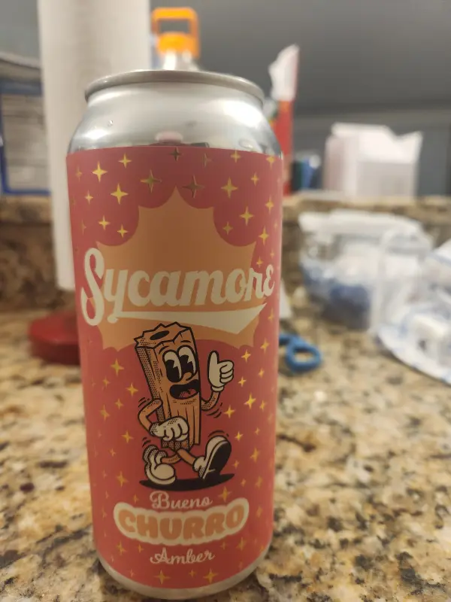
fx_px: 400
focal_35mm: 23
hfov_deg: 58.9
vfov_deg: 73.9
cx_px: 226
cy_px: 301
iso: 500
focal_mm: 5.4
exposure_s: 1/120
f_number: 1.8
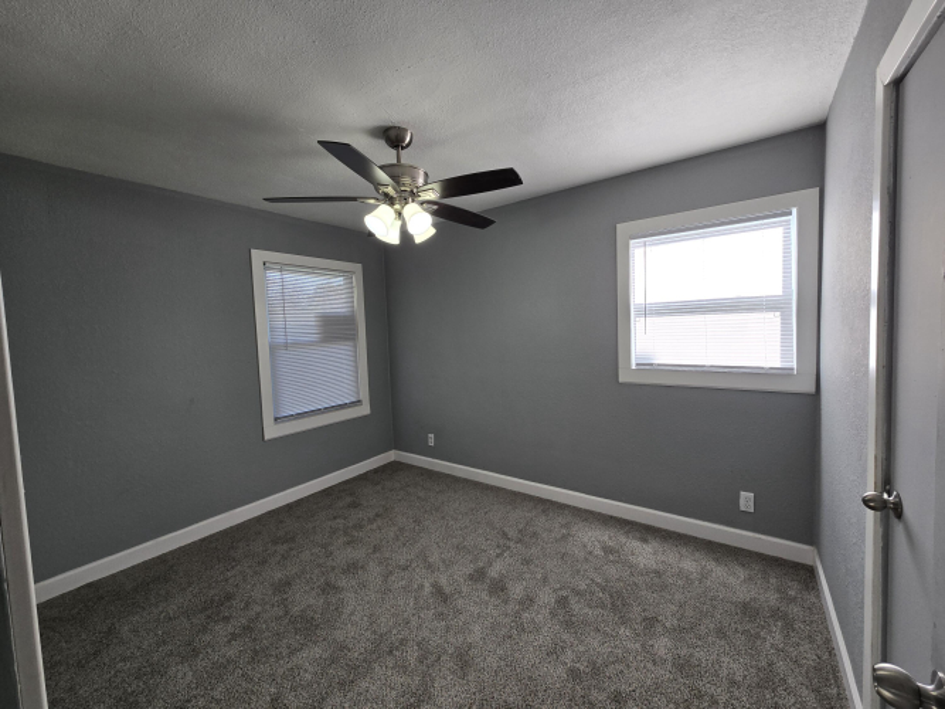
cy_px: 354
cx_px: 472
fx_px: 355
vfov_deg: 89.9
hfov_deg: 106.2
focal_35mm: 13
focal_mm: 2.2
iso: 64
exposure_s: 1/120
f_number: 2.2
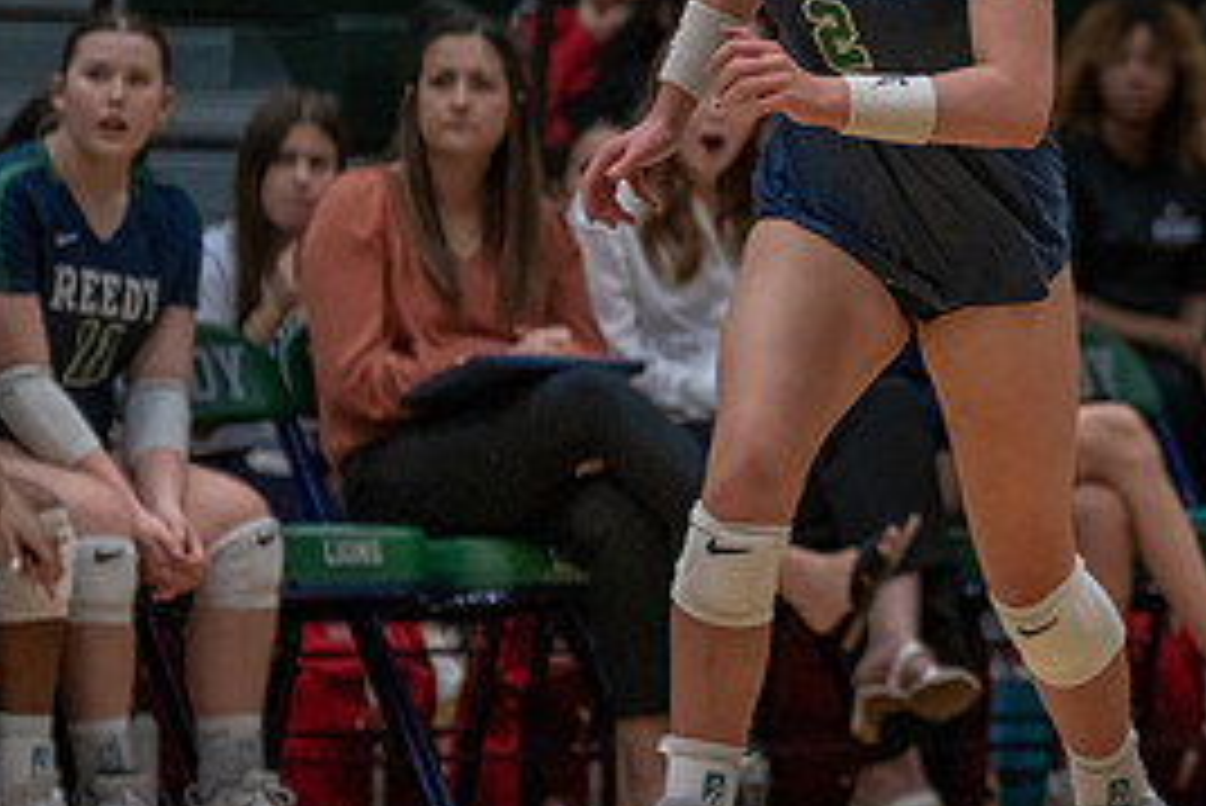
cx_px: 1452
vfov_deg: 3.2
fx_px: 14211
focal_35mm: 424
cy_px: 321
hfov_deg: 4.8
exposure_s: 1/1000
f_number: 2.8
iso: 2500
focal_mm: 158
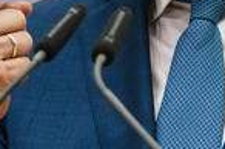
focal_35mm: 561
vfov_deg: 2.4
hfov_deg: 3.7
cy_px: -18
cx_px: 156
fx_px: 3502
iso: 200
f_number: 2.8
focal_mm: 89
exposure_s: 1/200
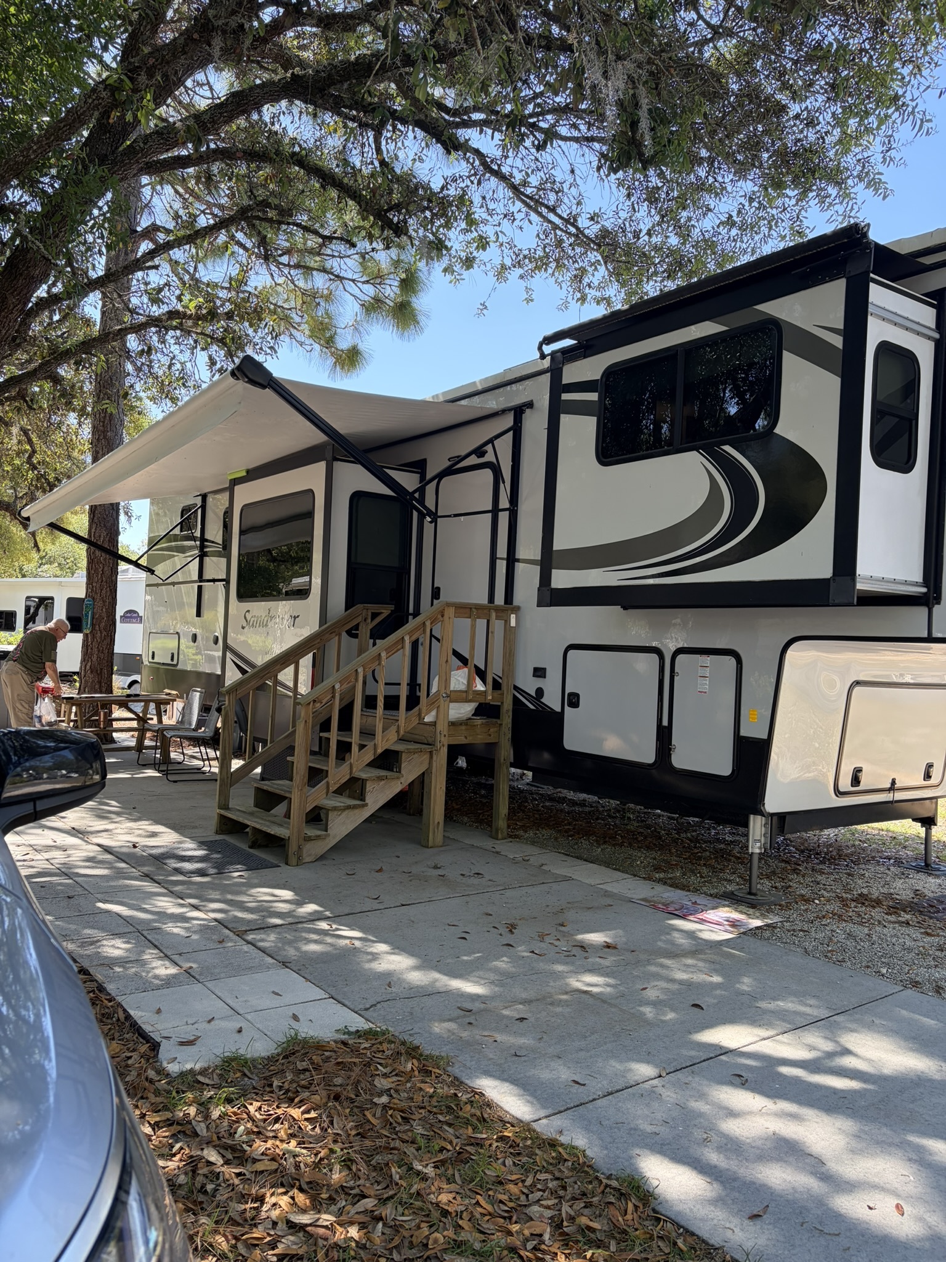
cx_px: 473
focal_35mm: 26
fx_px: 947
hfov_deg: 53.1
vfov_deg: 67.3
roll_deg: -2.4
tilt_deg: +1.3
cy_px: 631
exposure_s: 1/444
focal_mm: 5.96
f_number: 1.6
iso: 64
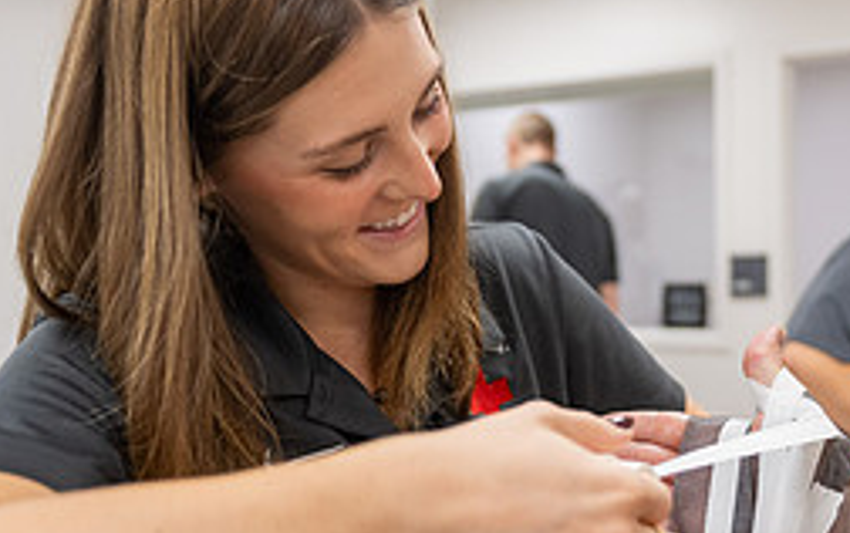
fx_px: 1414
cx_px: 530
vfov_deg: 21.3
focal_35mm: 61
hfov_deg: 33.3
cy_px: 336
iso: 800
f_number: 2.8
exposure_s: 1/200
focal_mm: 26
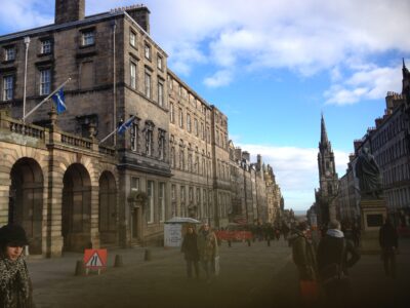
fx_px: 415
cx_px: 205
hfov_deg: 52.6
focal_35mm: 35
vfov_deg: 40.7
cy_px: 154
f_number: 2.4
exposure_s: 1/635
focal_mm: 4.28
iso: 50
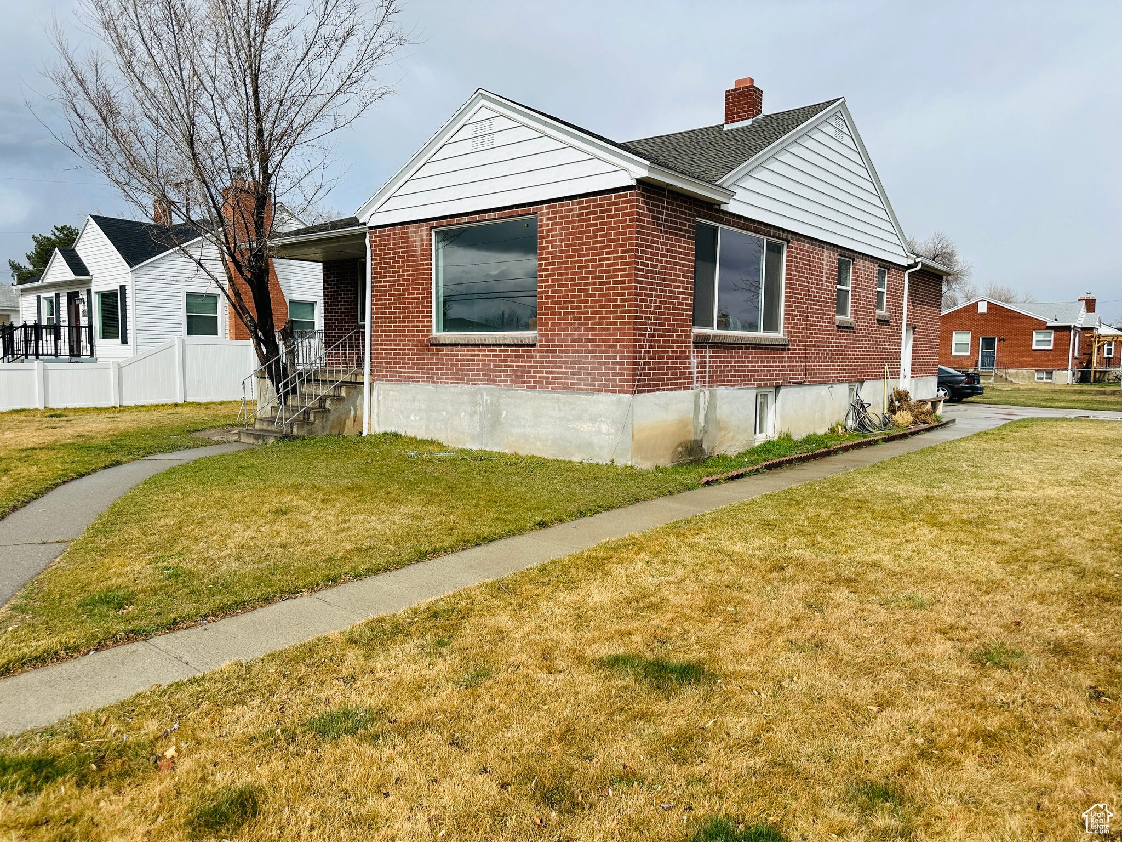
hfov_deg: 71.6
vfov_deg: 56.8
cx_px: 561
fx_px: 778
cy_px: 421
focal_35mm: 24
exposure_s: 1/7042
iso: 80
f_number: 1.78
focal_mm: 6.86
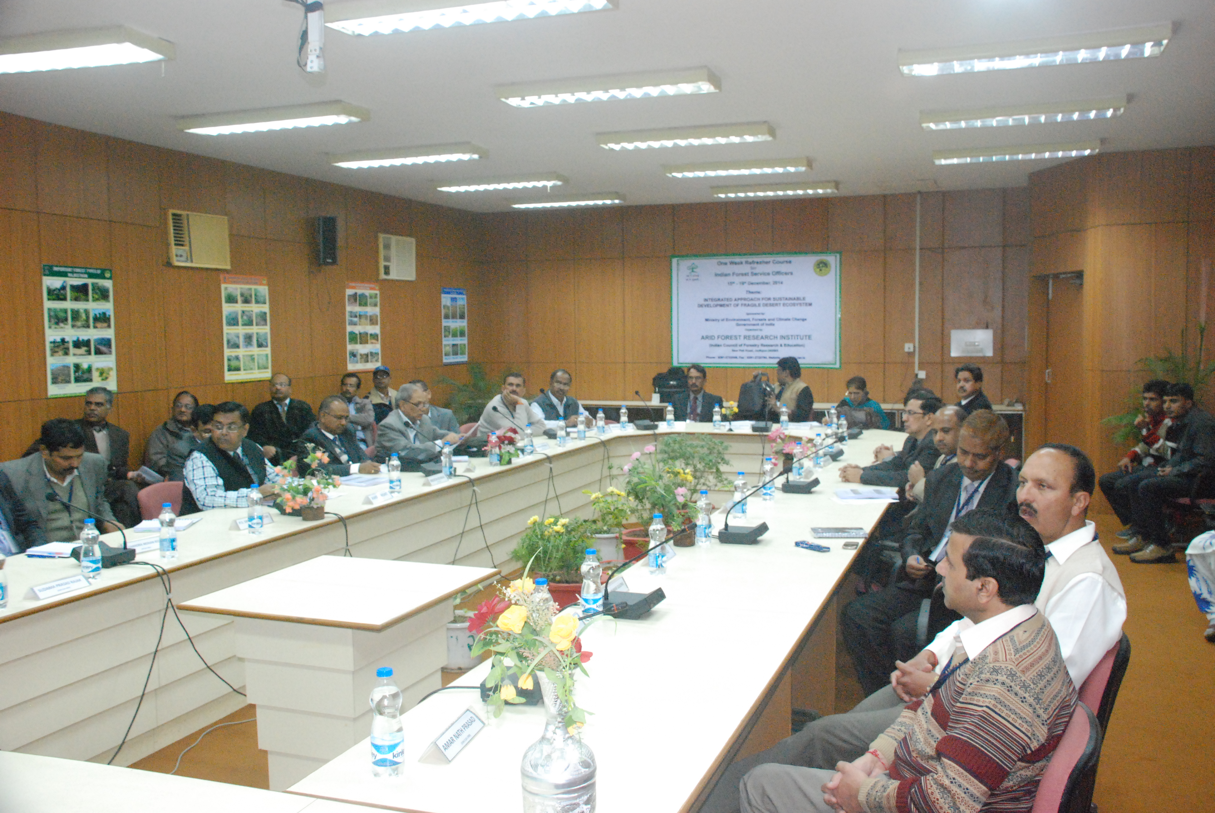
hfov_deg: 57.2
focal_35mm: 33
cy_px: 406
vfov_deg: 40.1
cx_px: 608
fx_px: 1115
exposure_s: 1/60
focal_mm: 22
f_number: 6.3
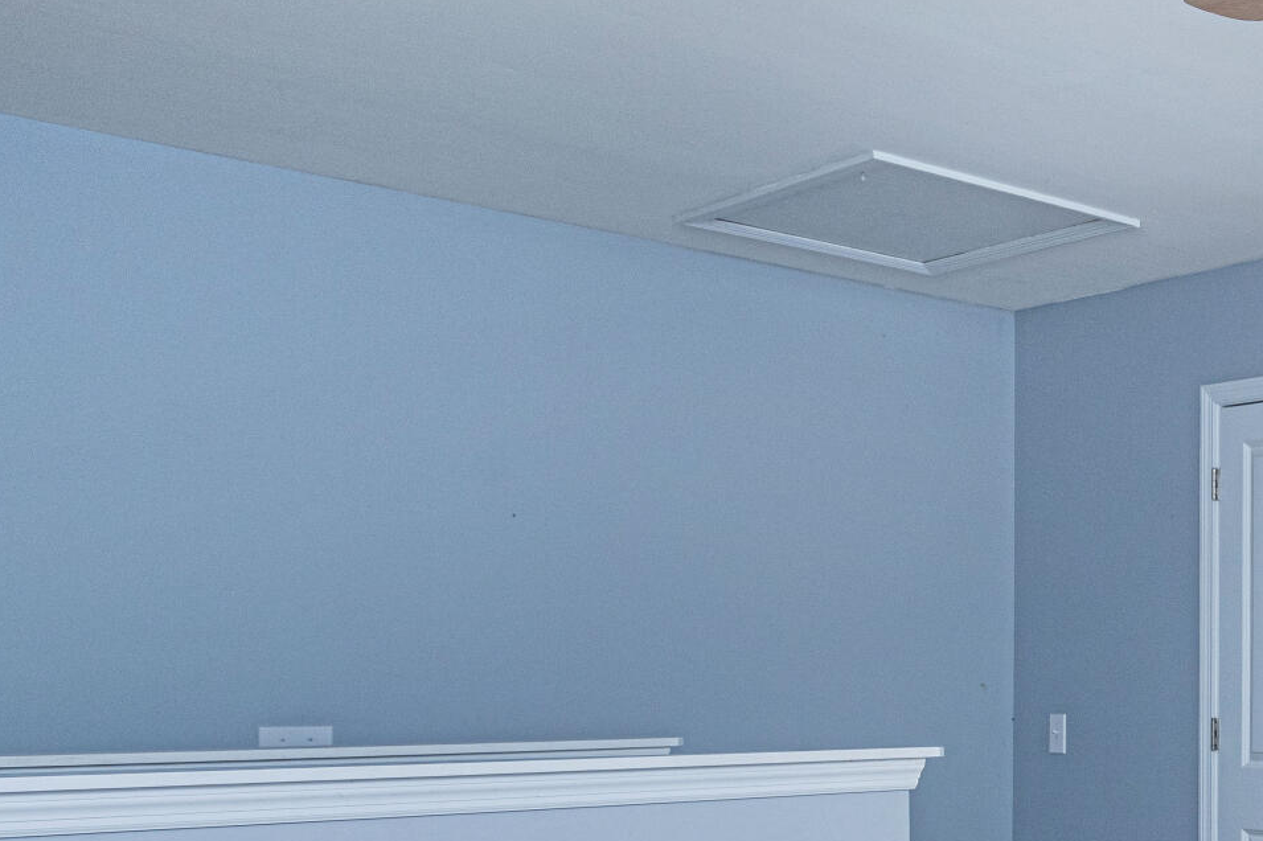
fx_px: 1543
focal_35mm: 44
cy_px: 670
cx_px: 1957
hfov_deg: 27.5
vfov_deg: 29.8
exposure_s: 1/200
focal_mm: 14
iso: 400
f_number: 6.3
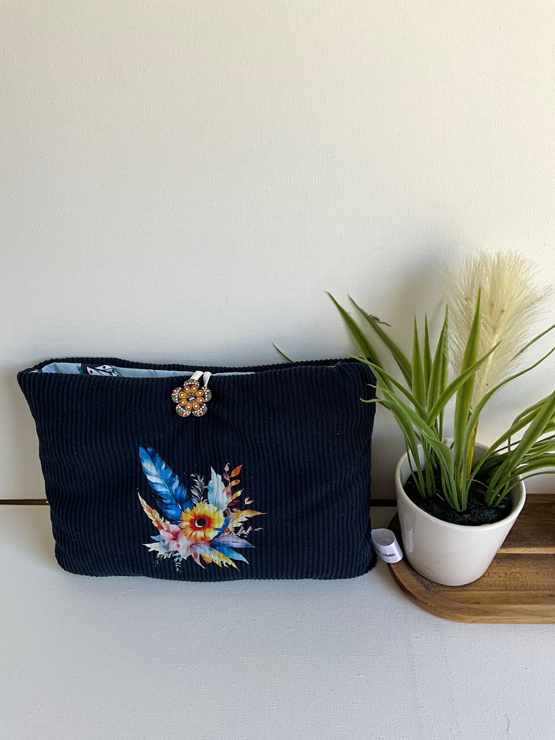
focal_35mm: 29
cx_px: 278
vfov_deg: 61.7
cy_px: 370
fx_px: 620
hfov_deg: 48.2
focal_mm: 3
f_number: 1.8
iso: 25
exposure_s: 1/100
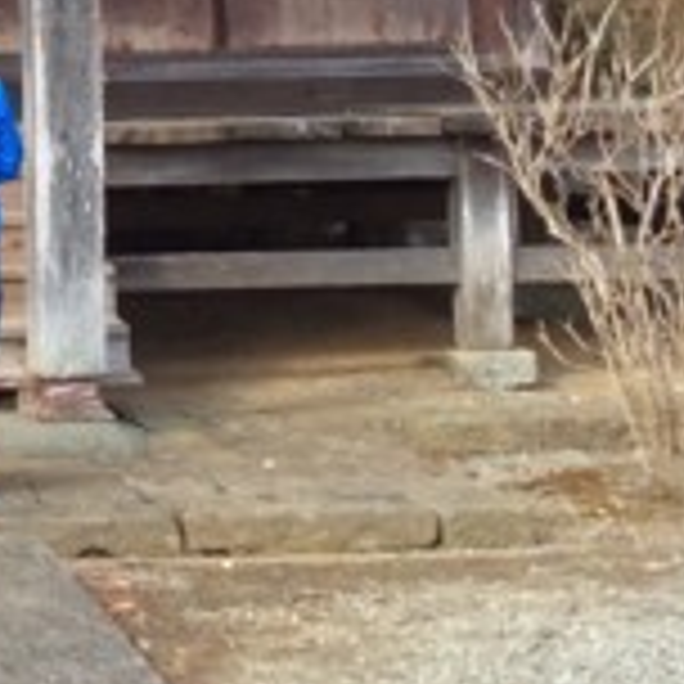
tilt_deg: +3.6
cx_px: -378
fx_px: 3331
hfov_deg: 11.2
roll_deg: +1.6
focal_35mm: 149
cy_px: -180
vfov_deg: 11.4
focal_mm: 3.3
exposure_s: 1/160
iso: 32
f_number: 2.4
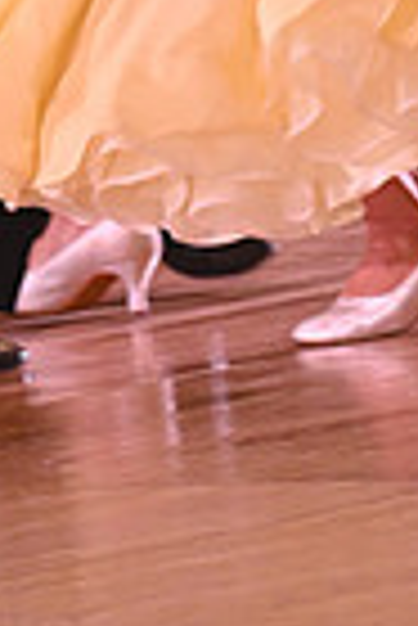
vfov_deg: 2.7
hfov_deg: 1.8
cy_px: -540
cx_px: 56
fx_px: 13081
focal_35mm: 753
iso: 2000
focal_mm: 180
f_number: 4.5
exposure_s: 1/200
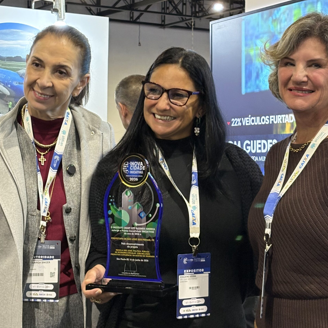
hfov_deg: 27.7
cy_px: 164
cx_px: 157
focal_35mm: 62
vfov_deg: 27.7
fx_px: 665
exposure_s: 1/40
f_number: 1.6
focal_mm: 5.96
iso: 200
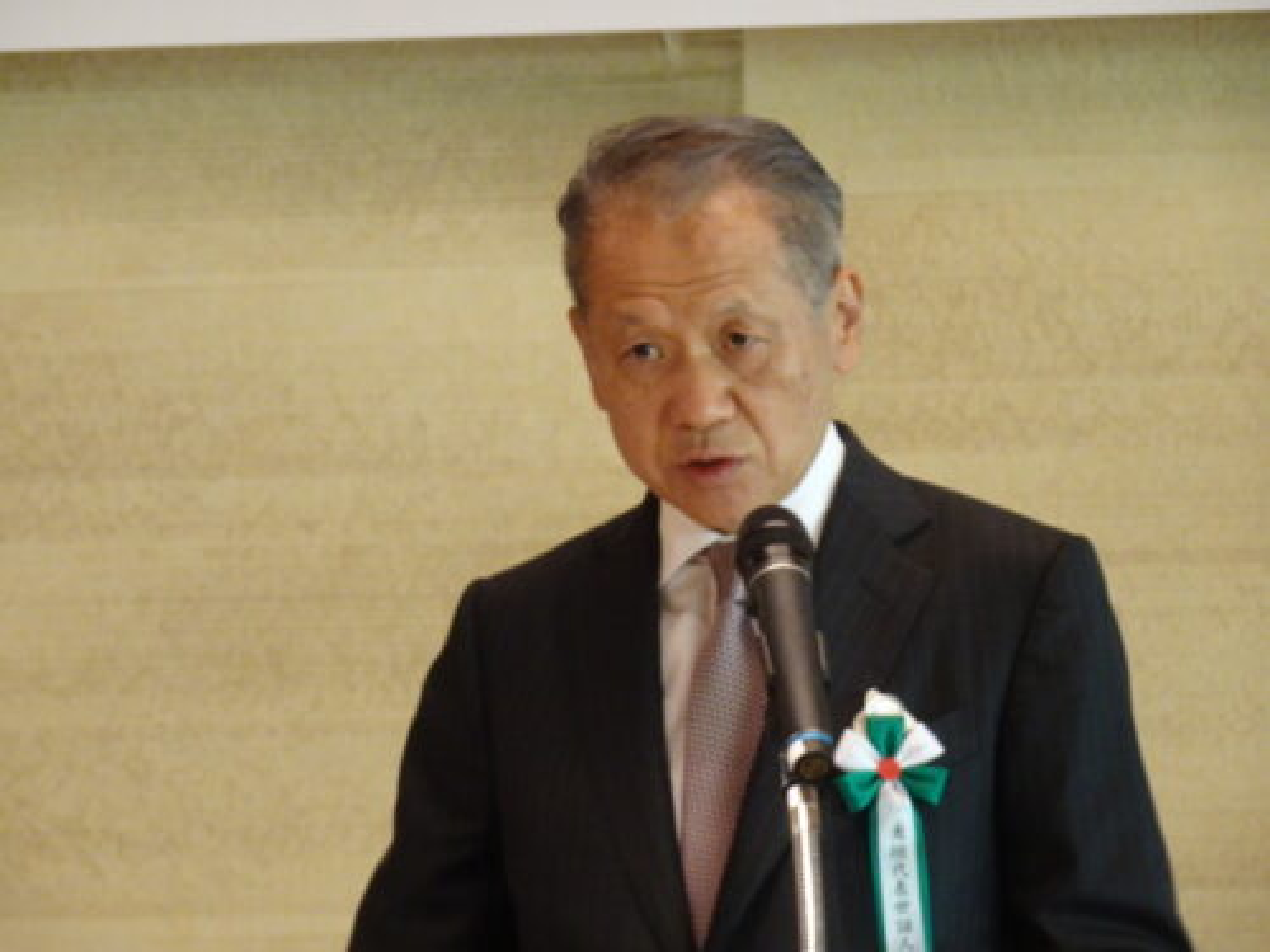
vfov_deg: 6.2
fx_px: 8768
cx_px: 635
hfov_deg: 8.3
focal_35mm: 239
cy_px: 476
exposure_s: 1/15
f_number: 6.3
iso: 800
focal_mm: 38.69
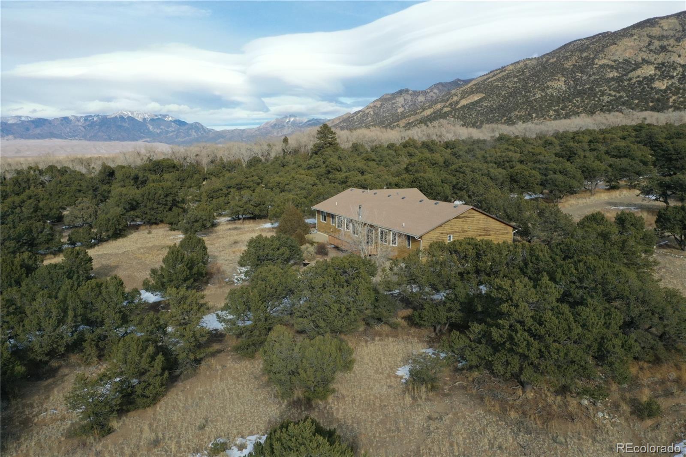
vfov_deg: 46.4
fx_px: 533
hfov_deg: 65.5
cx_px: 343
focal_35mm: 28
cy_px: 228
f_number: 11
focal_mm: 10.26
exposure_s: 1/320
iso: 400
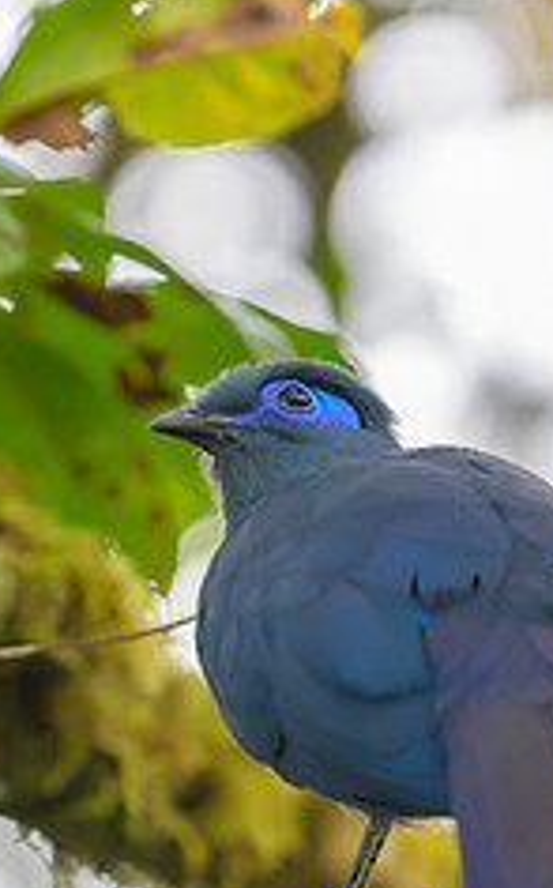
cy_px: 604
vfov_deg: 1.3
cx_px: 151
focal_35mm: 1602
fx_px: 38725
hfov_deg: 0.8
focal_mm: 560
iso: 1250
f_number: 4
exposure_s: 1/800
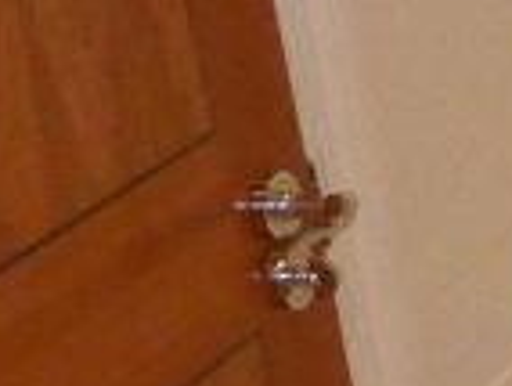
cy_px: 225
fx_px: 2548
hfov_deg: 8.9
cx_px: 1637
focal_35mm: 172
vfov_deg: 8.7
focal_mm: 4.3
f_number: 3.3
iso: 800
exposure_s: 1/60
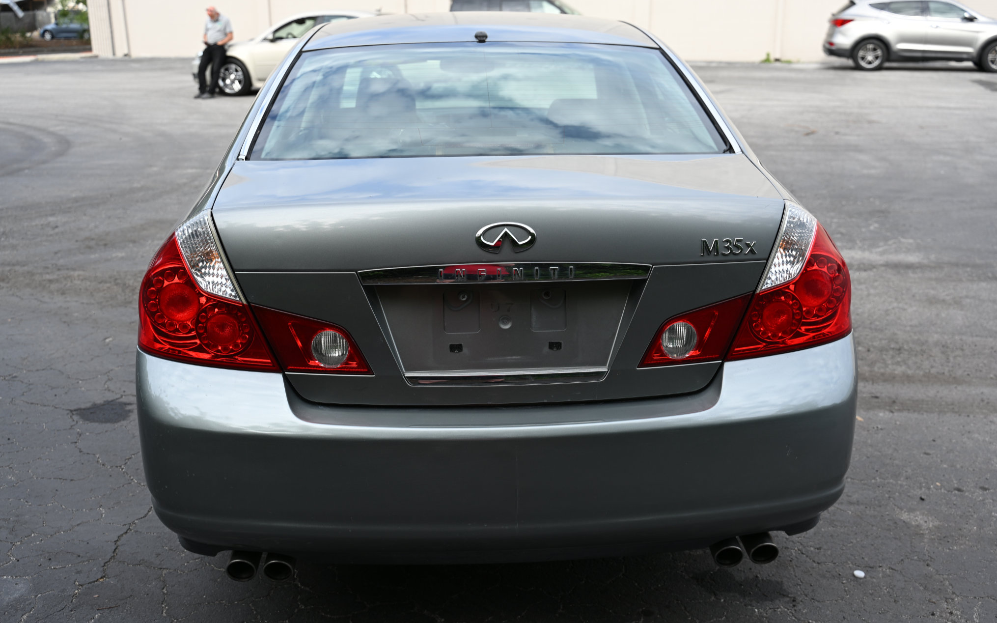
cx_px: 499
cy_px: 325
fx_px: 978
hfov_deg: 54.0
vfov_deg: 35.3
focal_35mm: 36
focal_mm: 35
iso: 100
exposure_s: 1/320
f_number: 4
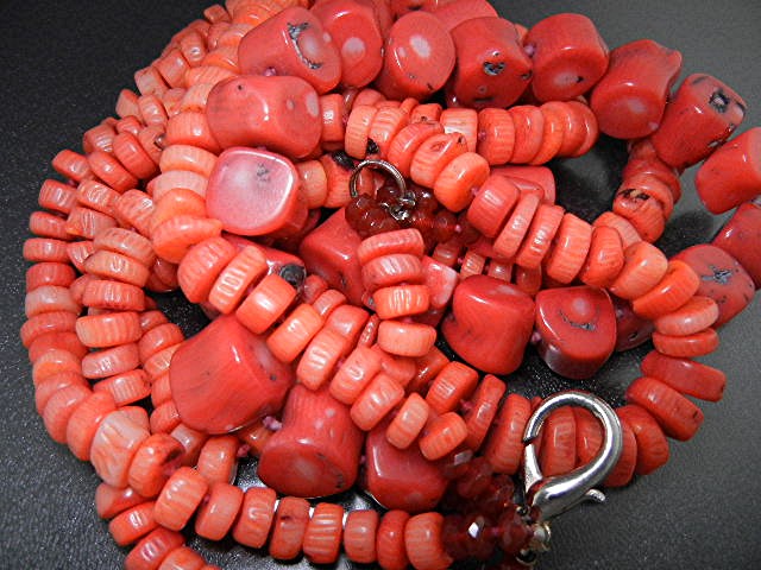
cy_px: 285
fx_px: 660
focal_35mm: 30
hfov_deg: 60.0
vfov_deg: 46.8
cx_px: 380
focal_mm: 5.4
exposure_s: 1/30
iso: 667
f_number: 7
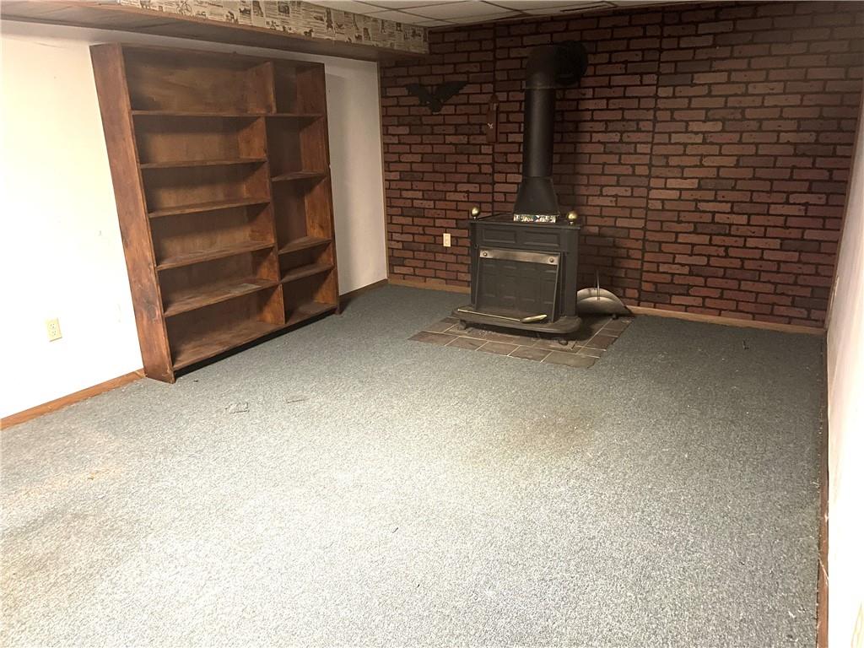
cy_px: 324
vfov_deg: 53.1
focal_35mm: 26
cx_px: 432
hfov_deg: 67.3
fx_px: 649
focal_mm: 4.2
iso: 500
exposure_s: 1/10
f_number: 1.6
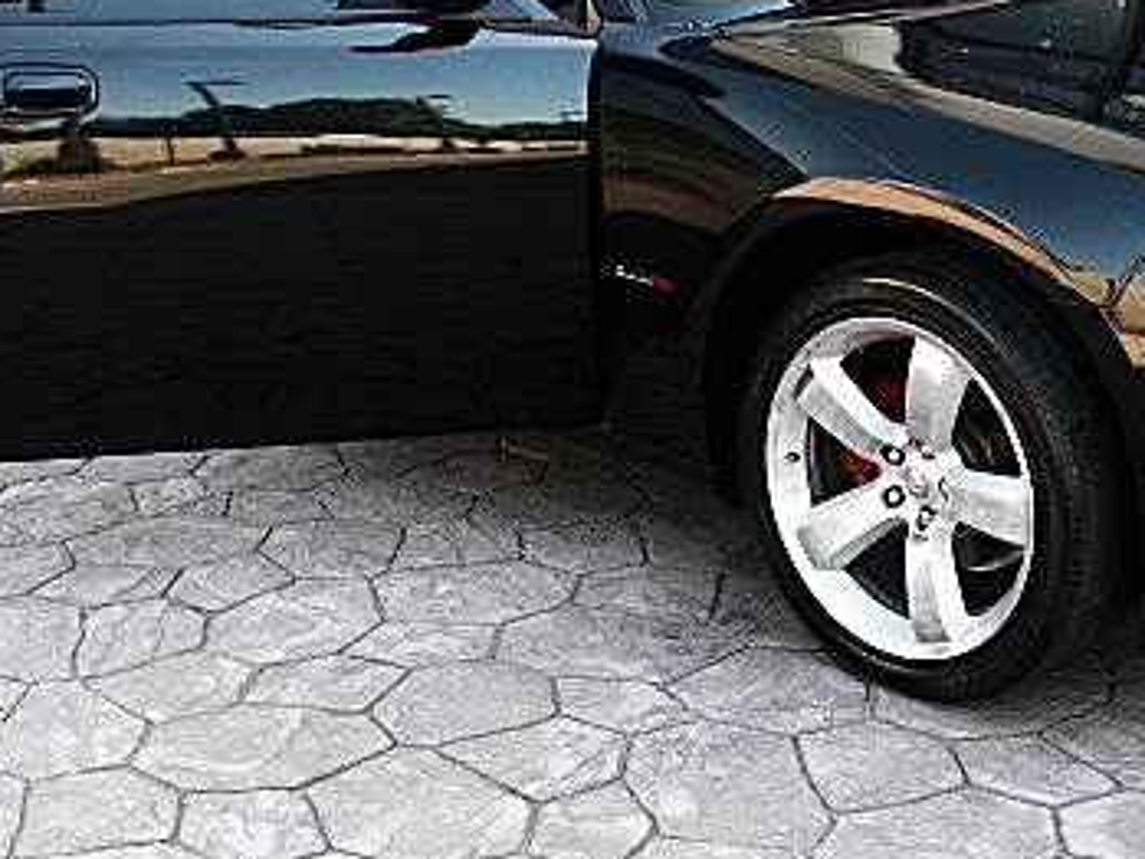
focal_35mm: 66
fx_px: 2184
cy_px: 331
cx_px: 705
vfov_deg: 22.2
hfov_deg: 29.3
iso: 100
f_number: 2.8
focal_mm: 6.3
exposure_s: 1/125
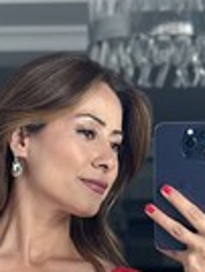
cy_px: 457
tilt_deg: -19.6
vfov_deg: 10.4
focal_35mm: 181
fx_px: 1425
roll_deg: +0.2
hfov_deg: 8.2
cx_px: 65
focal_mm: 6.86
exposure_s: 1/171
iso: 125
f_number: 1.78
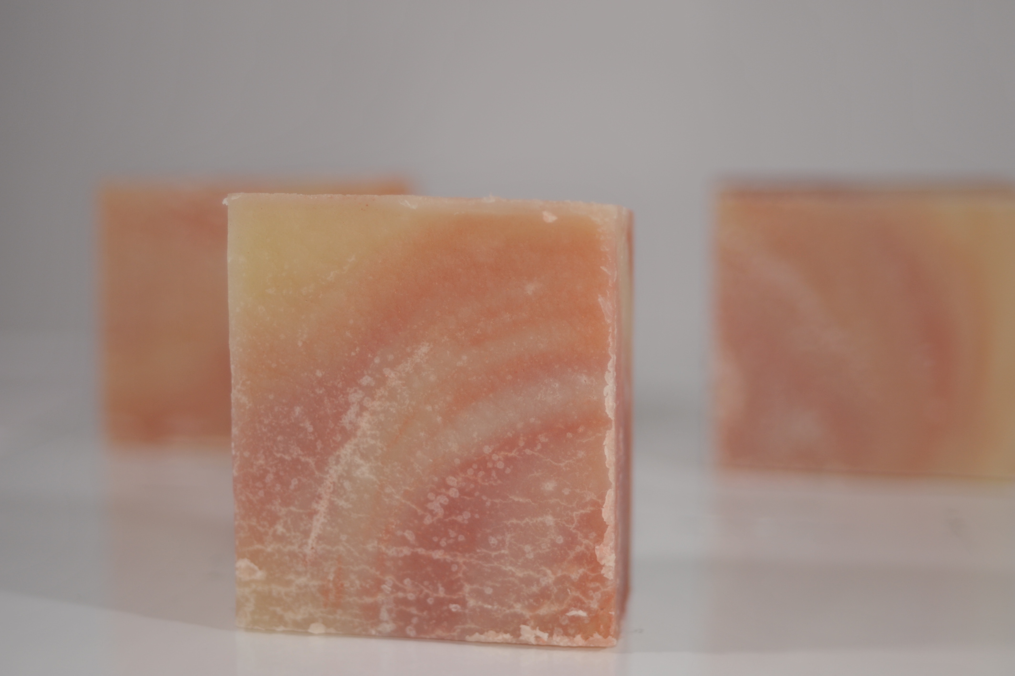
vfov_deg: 27.0
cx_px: 508
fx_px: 1409
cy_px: 338
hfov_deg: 39.6
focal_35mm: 50
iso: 500
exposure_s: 1/250
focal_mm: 50
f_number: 3.5
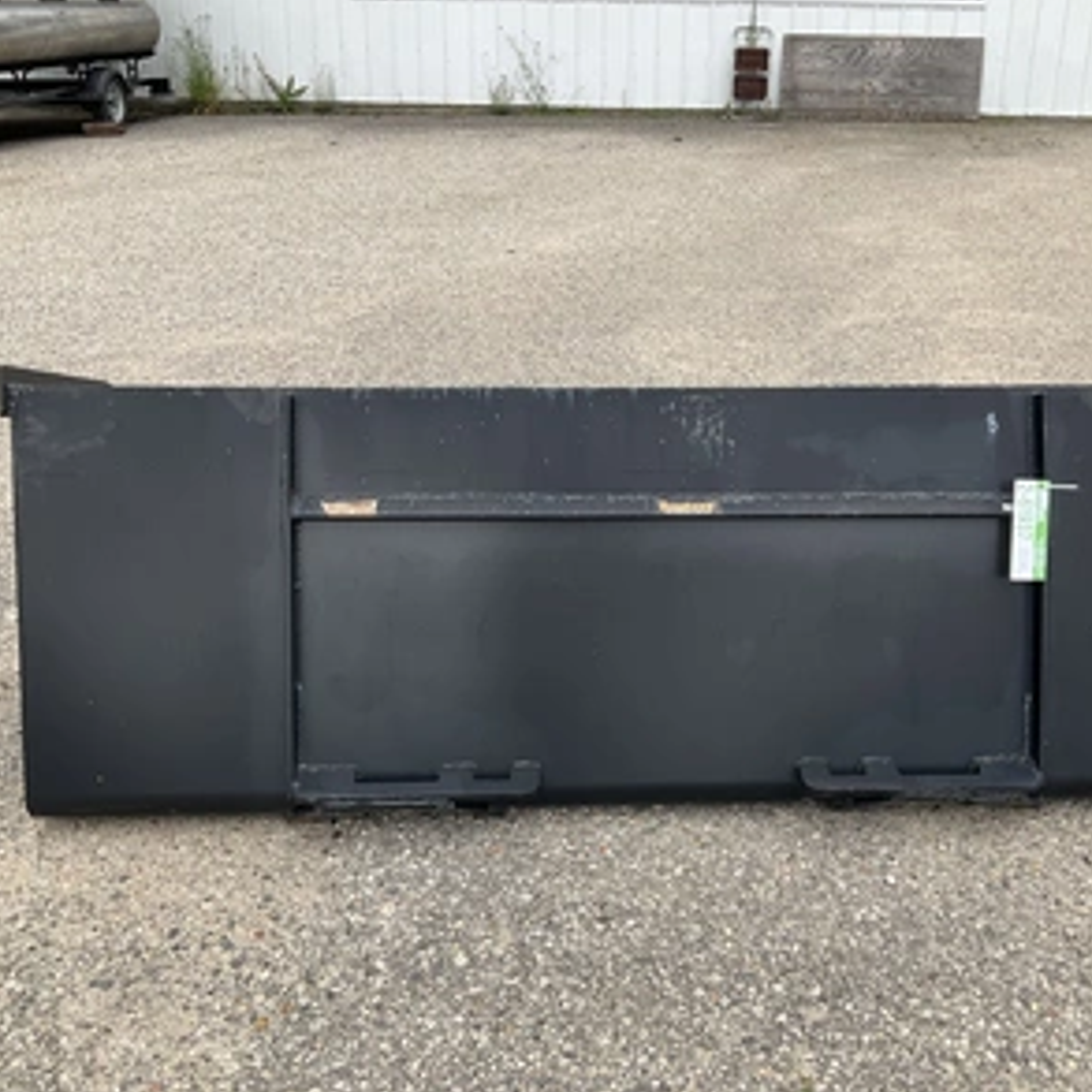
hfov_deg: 47.1
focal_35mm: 35
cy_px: 555
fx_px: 1249
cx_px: 622
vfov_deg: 47.2
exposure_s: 1/540
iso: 25
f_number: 1.8
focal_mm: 3
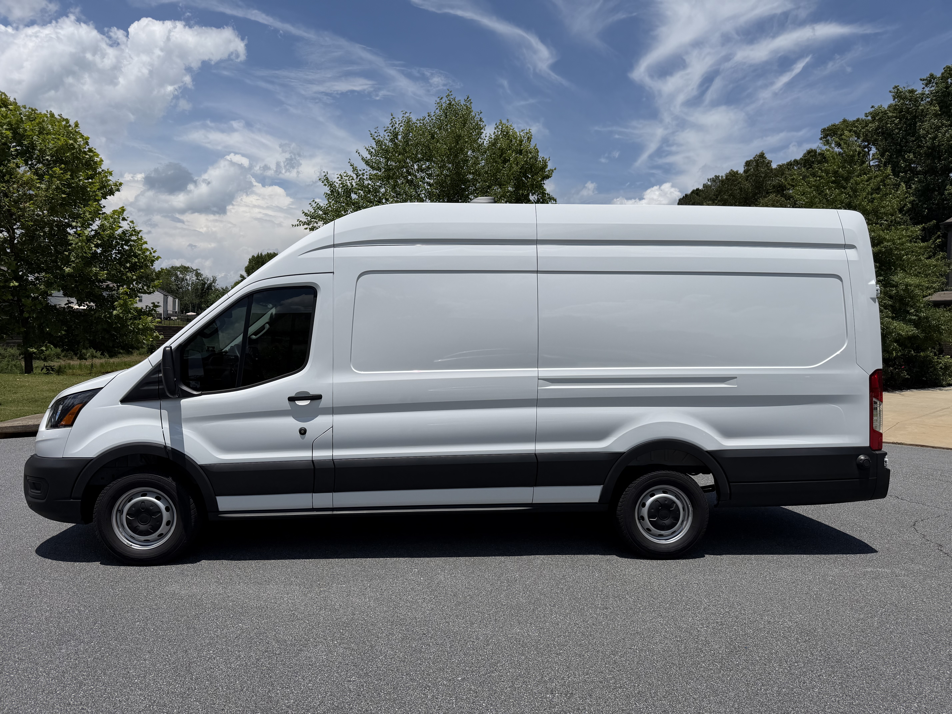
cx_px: 476
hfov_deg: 71.6
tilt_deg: -1.5
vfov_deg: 56.8
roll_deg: -1.7
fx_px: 660
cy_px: 357
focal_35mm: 24
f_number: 1.78
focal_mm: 6.76
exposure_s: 1/11905
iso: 80
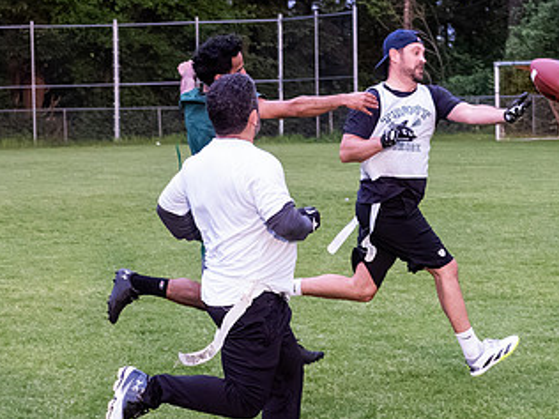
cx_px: 264
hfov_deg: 13.4
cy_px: 222
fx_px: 2374
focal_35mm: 147
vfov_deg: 10.1
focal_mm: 40
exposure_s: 1/1250
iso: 6400
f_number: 4
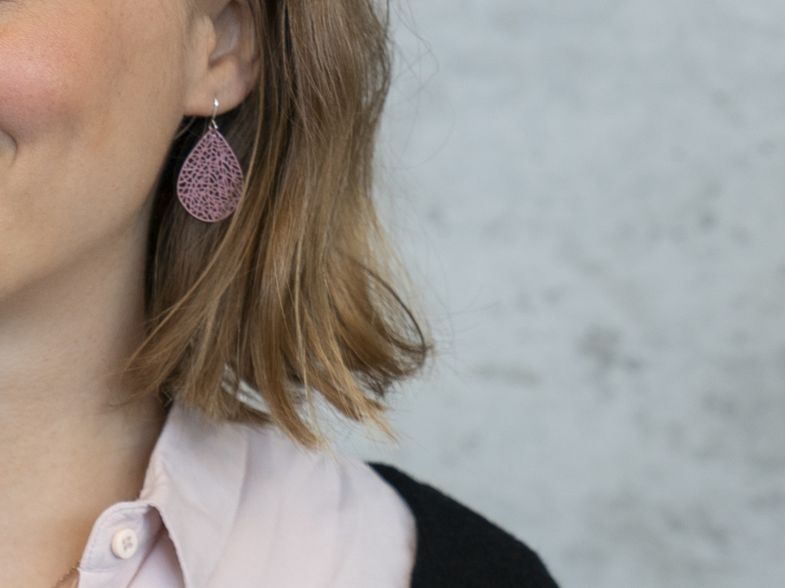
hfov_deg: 10.3
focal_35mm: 190
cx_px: -16
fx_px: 4308
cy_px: 178
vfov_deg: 7.8
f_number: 4.5
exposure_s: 1/30
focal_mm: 59
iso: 320
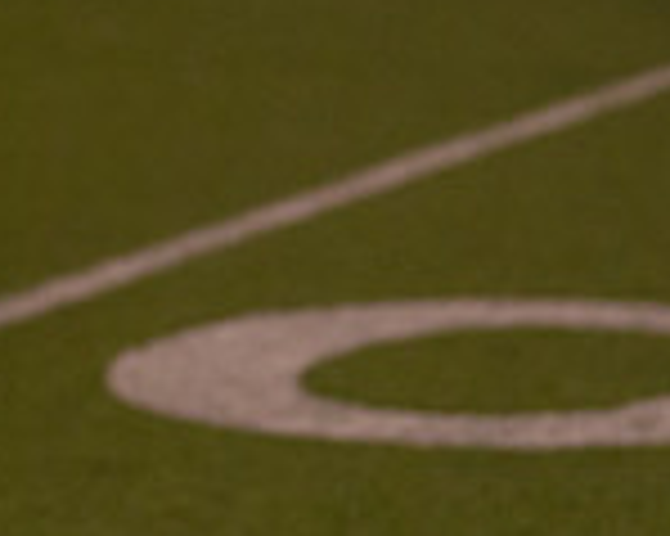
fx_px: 6163
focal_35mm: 311
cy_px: -365
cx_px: -538
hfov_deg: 6.1
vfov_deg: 4.9
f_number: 2.8
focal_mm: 70
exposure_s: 1/1000
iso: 2500
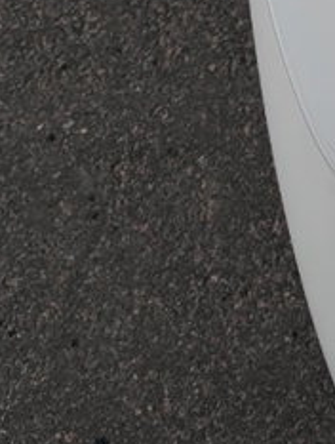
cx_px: 685
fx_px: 1349
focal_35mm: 105
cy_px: -490
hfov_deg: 12.4
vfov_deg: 14.7
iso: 42
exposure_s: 1/226
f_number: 1.68
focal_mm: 6.9
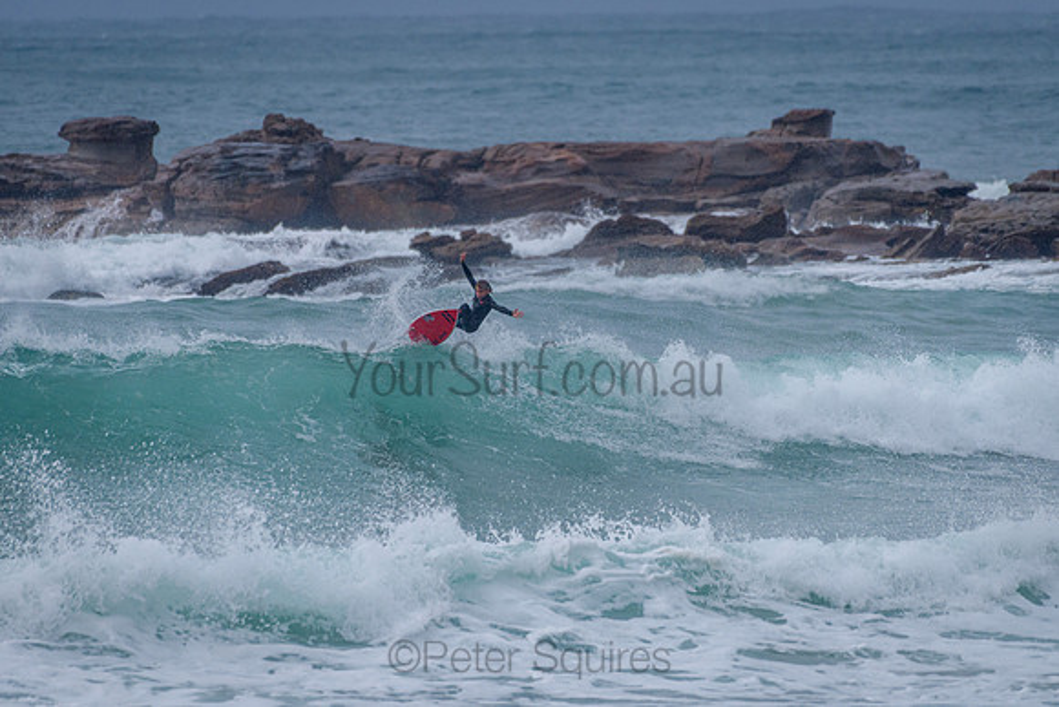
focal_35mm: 613
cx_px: 530
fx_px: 18022
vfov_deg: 2.2
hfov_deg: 3.4
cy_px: 354
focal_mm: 500
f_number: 5.6
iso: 450
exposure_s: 1/2000
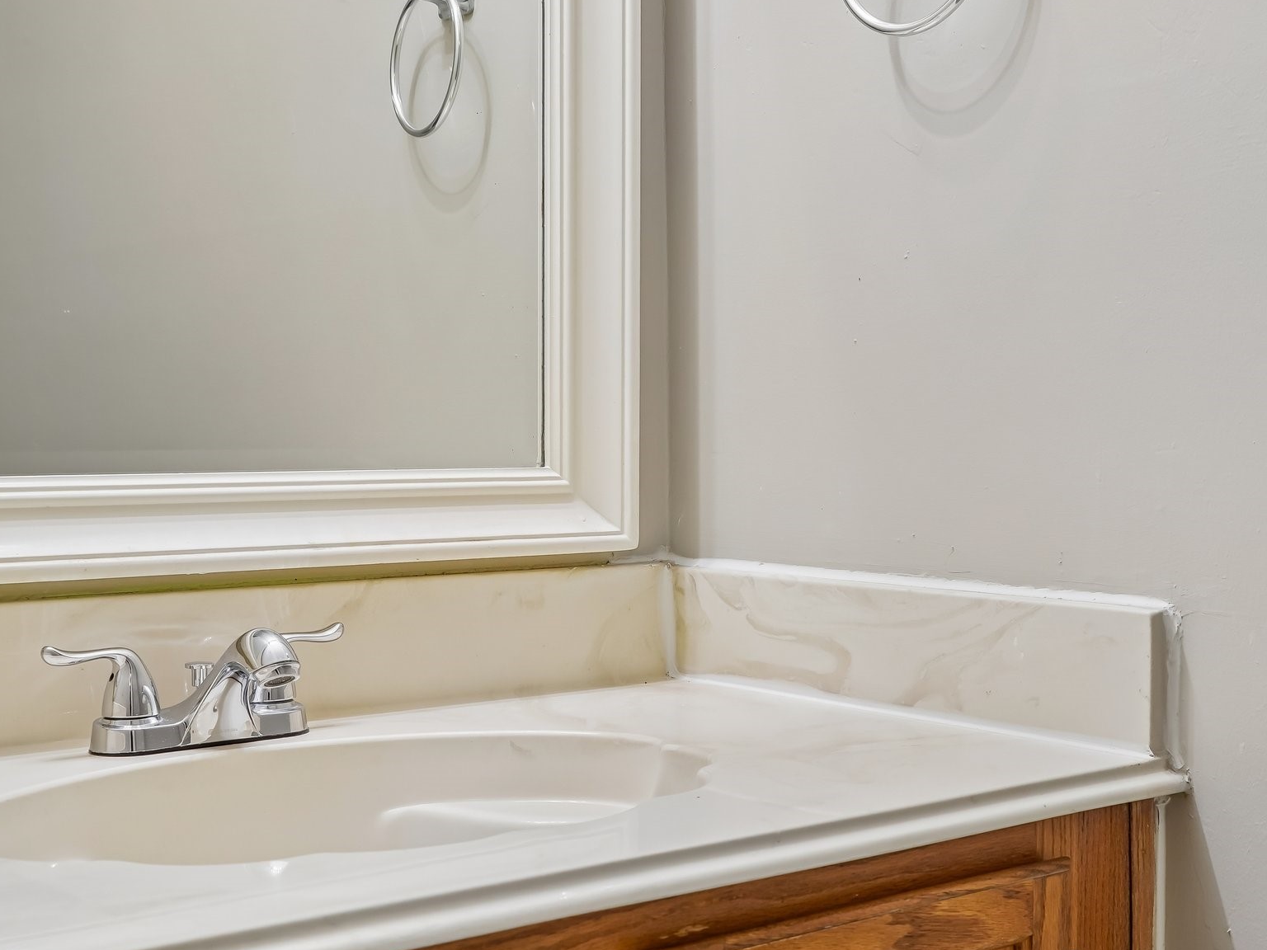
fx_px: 1830
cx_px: 746
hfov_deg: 38.1
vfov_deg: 29.1
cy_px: 395
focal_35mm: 50
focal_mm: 39
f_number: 8
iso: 500
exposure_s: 1/20
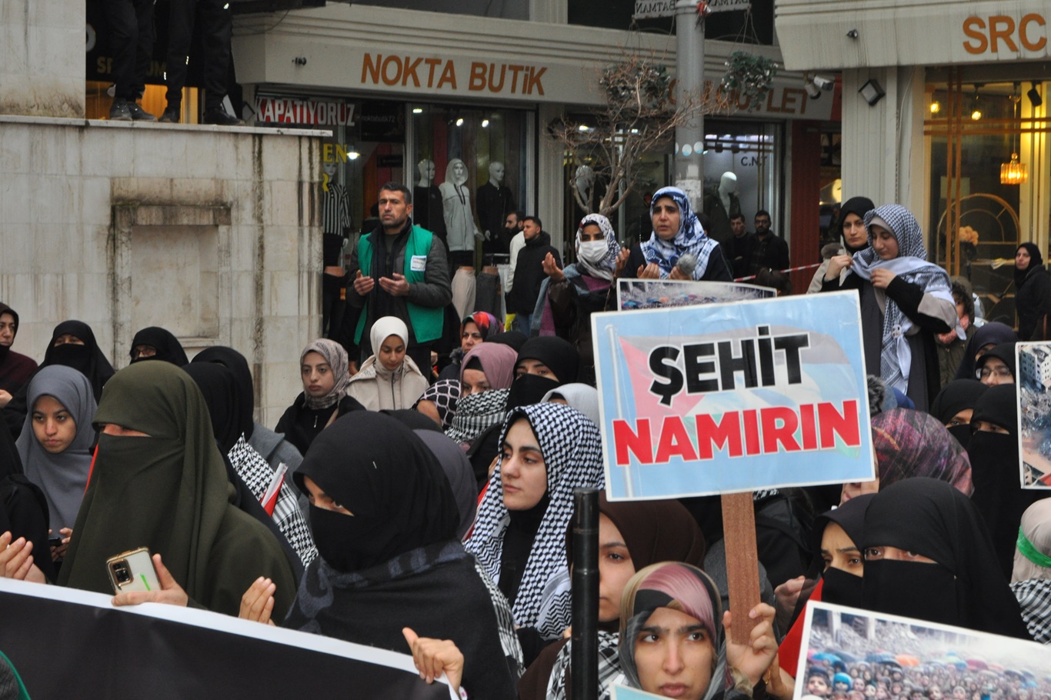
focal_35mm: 82
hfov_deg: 24.6
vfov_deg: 16.5
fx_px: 2408
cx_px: 526
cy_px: 350
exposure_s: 1/60
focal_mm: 55
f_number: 5.6
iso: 800
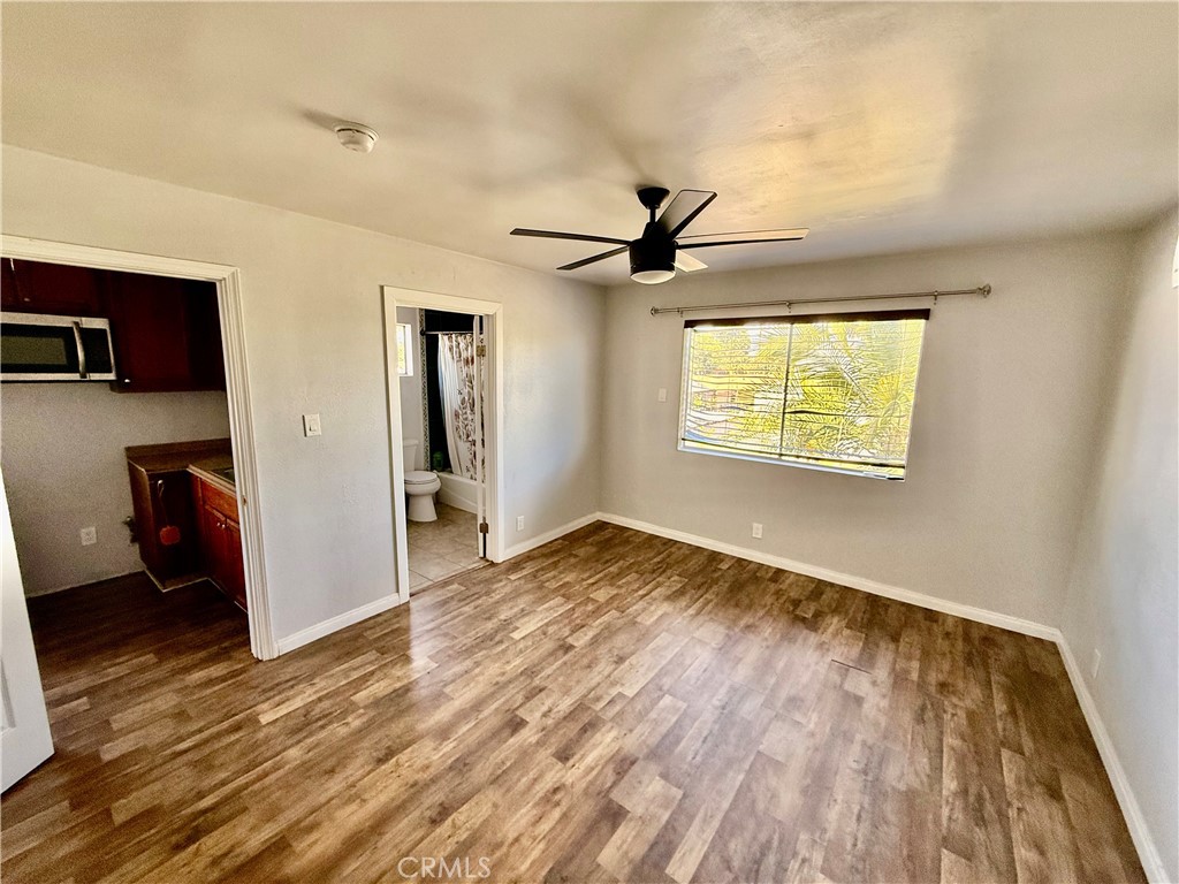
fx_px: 477
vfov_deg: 85.7
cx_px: 590
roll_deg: -1.0
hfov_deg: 102.1
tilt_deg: -7.8
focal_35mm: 14
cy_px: 442
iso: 160
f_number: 2.2
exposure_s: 1/99
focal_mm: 2.22
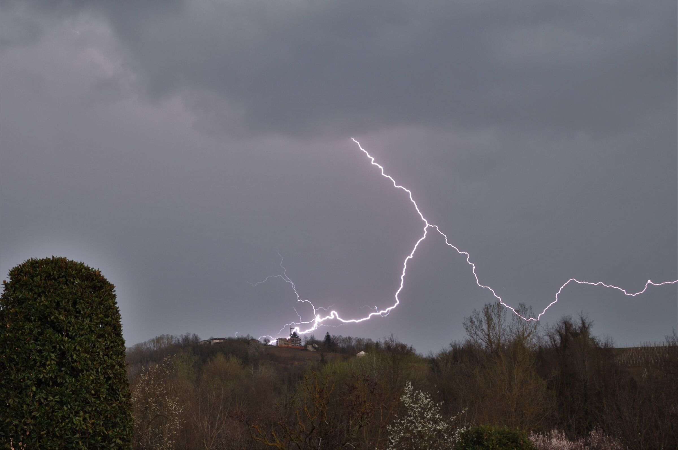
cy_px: 225
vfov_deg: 41.6
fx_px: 593
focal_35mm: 32
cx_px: 339
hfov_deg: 59.6
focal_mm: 21
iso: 200
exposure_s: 1/25
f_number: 5
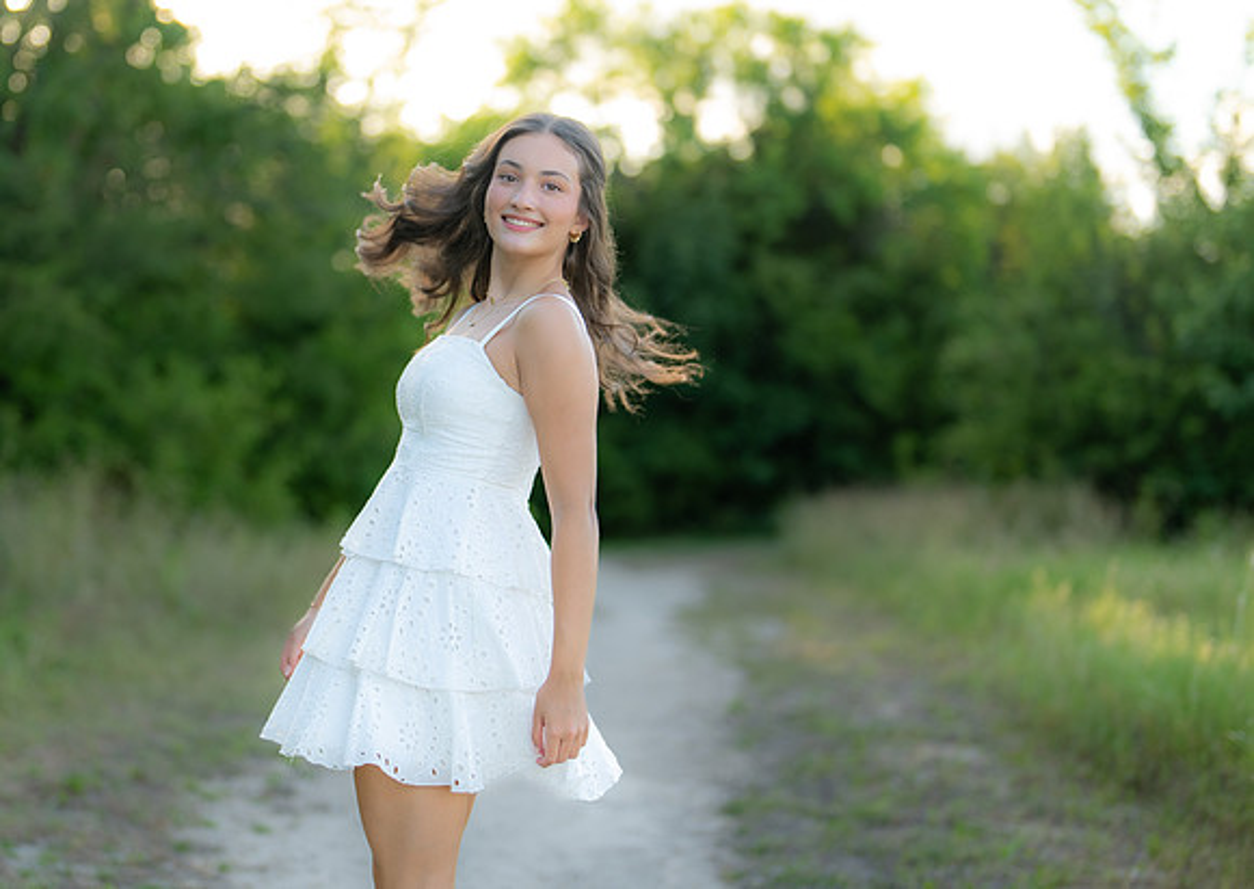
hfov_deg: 26.5
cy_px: 421
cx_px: 498
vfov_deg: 19.0
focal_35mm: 75
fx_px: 2657
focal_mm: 50
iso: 100
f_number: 1.2
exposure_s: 1/1000
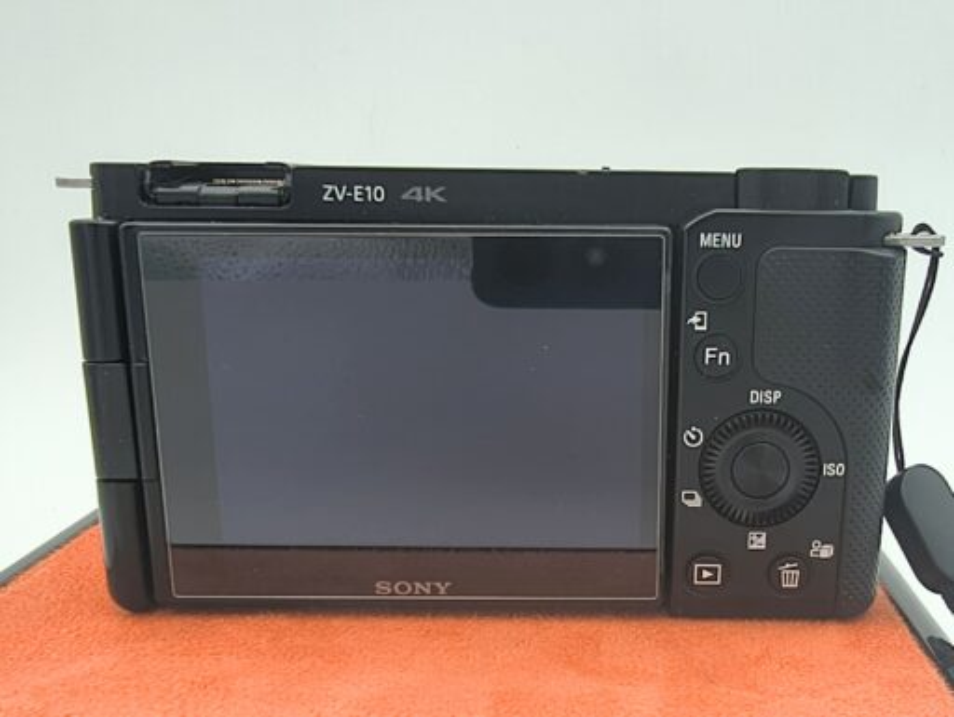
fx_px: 662
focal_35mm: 24
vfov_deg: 56.9
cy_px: 358
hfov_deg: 71.5
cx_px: 477
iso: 147
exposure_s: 1/100
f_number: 2
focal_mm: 1.83
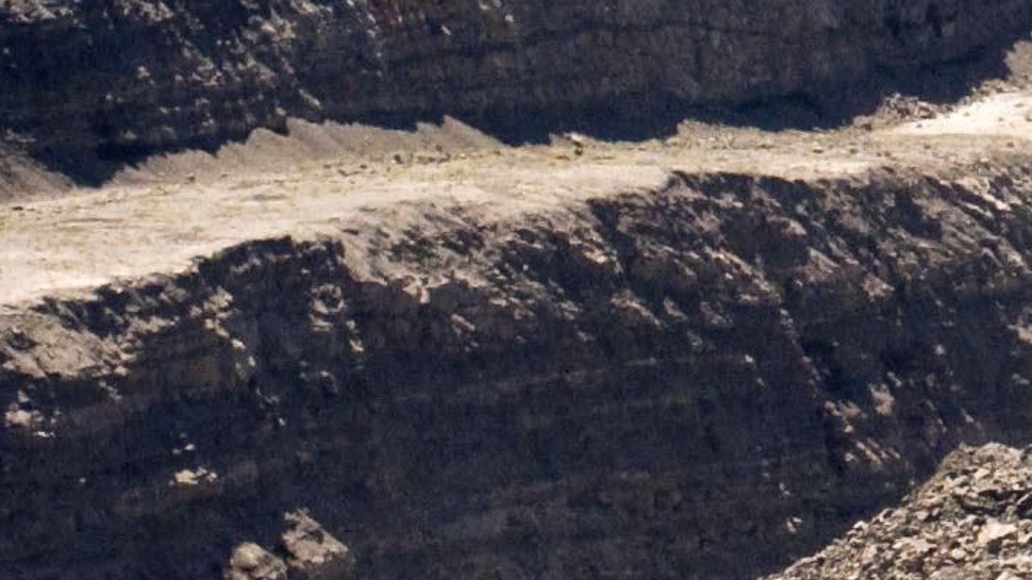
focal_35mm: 662
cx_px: 2635
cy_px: -686
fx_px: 18110
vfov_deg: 1.8
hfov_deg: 3.2
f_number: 13
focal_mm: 70
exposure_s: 1/500
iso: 400
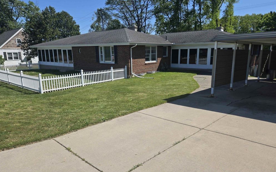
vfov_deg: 49.3
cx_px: 138
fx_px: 188
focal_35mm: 25
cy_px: 87
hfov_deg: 72.6
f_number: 1.8
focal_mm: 5.4
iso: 40
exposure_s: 1/2921
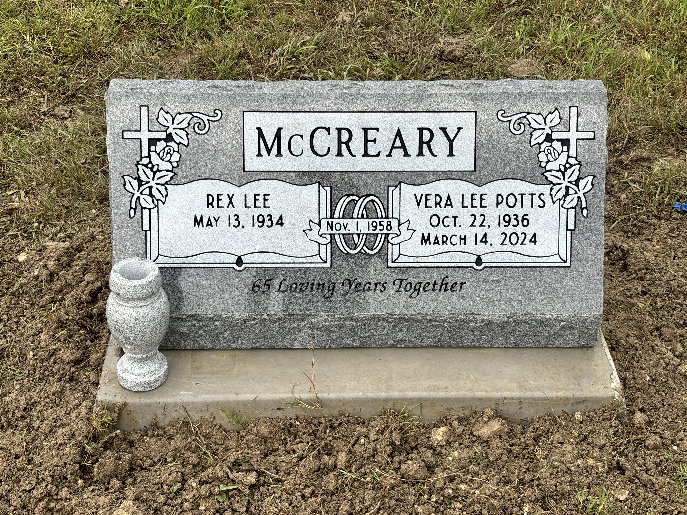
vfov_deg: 28.0
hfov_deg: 36.8
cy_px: 258
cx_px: 344
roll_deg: +0.2
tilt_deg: -35.4
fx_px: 1032
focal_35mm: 52
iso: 32
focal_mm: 5.96
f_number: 1.6
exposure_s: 1/121
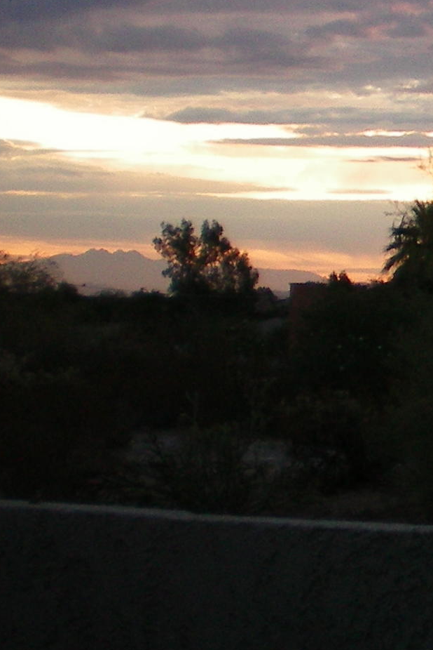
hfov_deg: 10.1
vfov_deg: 15.9
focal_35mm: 128
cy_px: 124
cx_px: 816
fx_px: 2307
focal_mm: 6.3
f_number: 3.1
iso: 64
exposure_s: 1/60
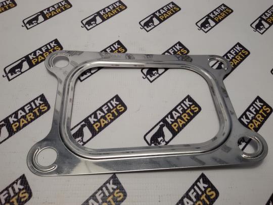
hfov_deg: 58.4
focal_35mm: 31
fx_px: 244
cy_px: 102
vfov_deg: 45.4
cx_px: 136
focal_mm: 2.93
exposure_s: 1/50
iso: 40
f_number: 2.4
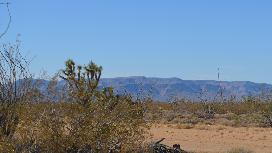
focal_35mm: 102
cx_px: 185
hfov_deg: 20.9
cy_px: 89
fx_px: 736
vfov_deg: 11.9
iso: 400
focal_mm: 46
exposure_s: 1/1600
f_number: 7.1
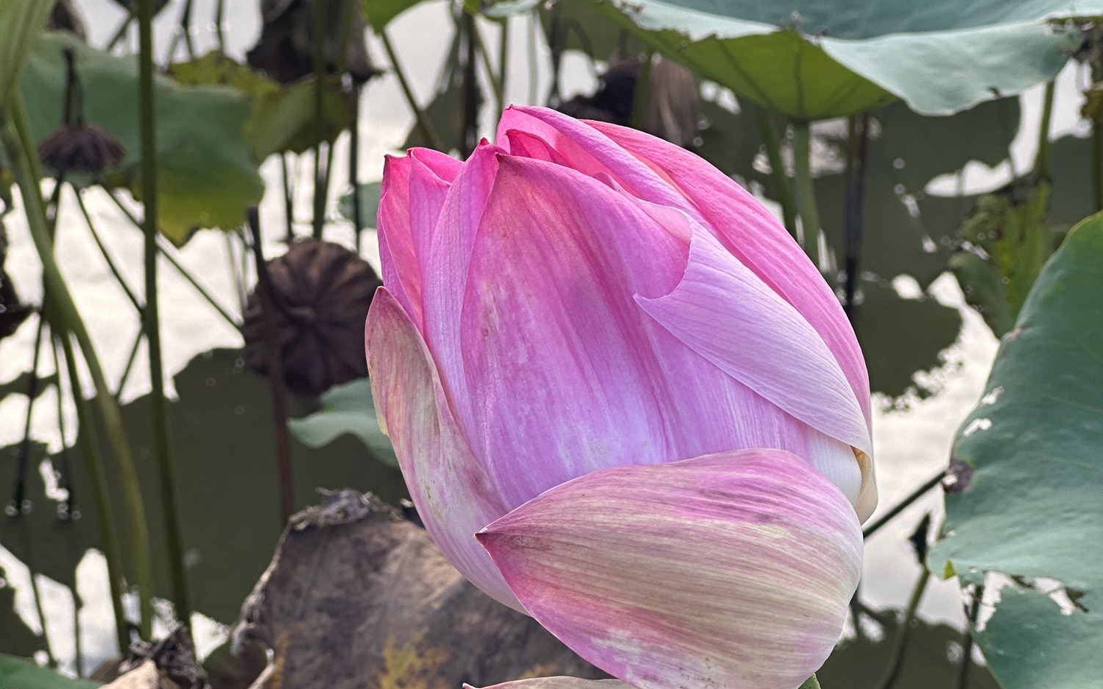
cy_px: 392
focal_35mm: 109
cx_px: 552
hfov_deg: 19.1
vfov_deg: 12.0
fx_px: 3276
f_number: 2.8
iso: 40
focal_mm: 9
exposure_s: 1/99
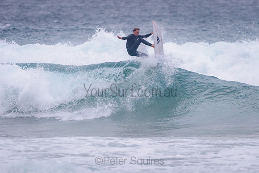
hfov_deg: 3.4
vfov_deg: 2.2
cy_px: 73
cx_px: 159
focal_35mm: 613
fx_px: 4410
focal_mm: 500
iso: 1600
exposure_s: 1/2000
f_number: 5.6
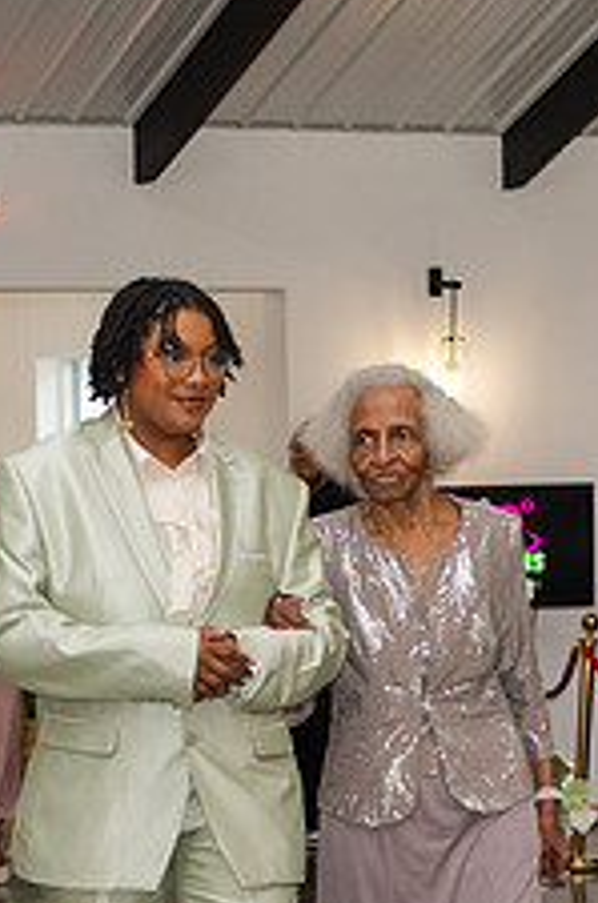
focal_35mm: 135
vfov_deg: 15.0
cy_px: 827
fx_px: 3379
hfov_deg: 10.1
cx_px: 242
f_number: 3.2
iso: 800
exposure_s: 1/200
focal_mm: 35
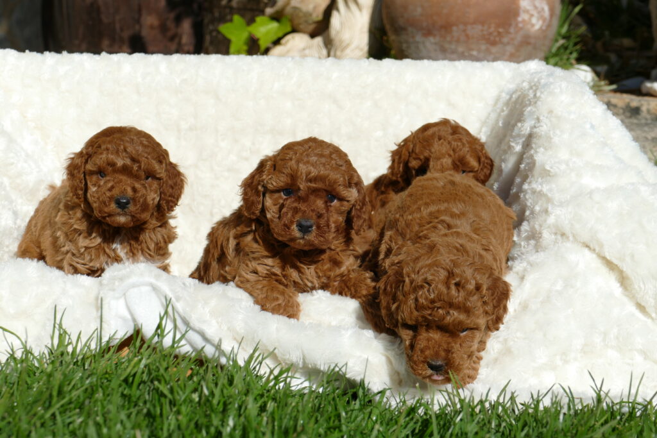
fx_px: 1588
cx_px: 328
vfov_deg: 15.7
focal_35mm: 87
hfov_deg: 23.4
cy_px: 219
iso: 125
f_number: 5
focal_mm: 31.83
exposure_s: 1/1600
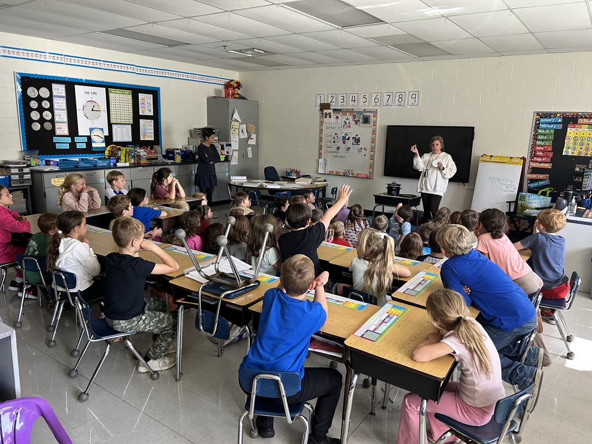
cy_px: 222
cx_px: 296
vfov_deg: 53.1
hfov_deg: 67.3
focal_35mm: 26
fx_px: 445
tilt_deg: -11.8
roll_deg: -1.5
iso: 200
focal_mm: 5.7
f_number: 1.5
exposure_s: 1/60
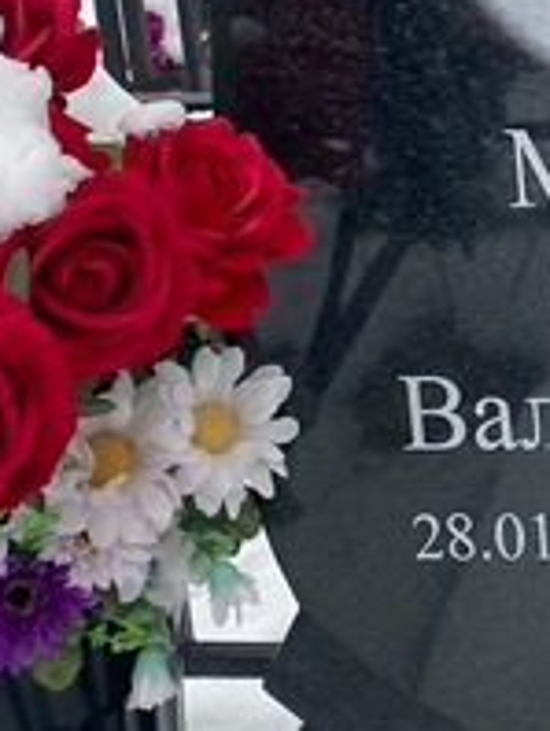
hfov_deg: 13.7
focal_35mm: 105
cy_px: -63
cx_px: 683
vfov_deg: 18.1
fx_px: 2220
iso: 32
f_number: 1.8
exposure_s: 1/197
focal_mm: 4.25
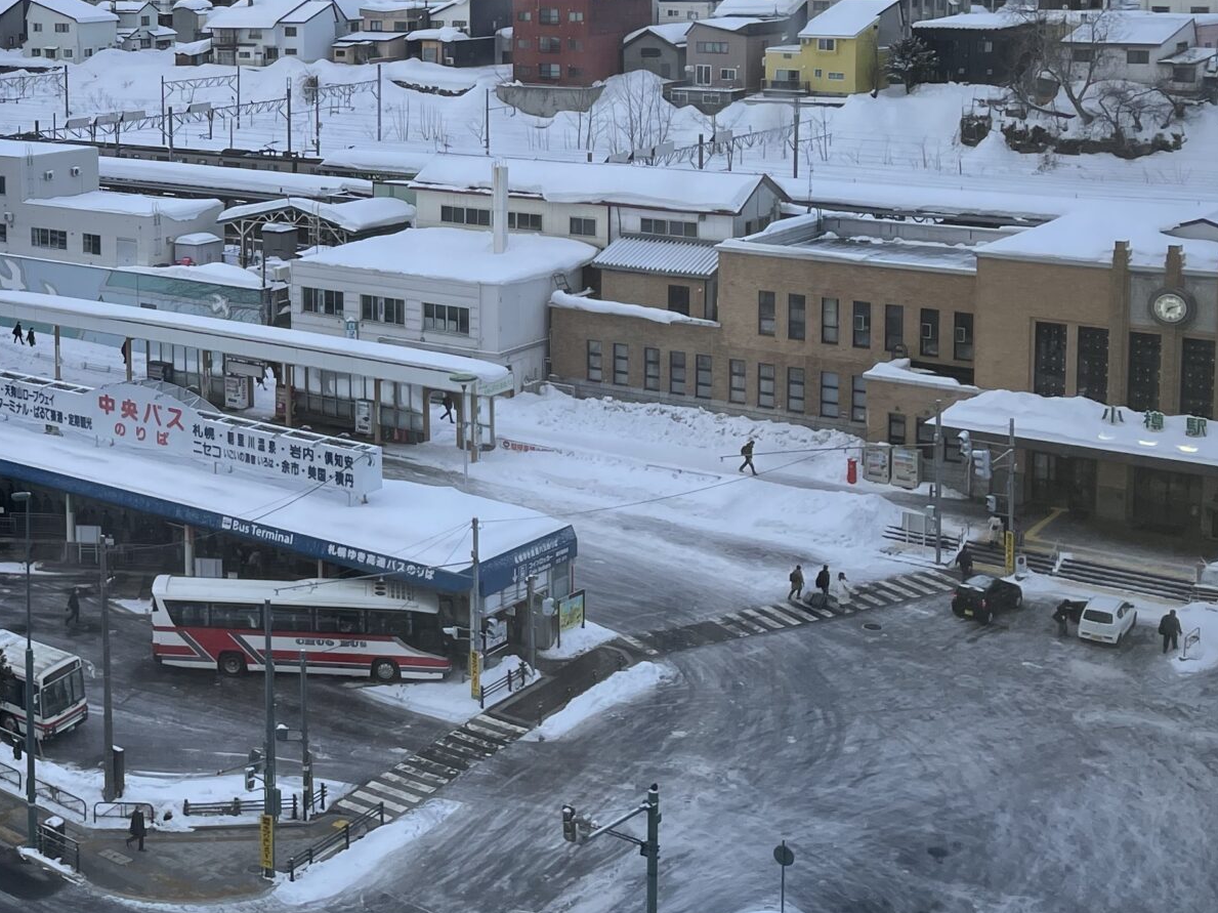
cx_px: 10
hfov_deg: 31.8
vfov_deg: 25.4
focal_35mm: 56
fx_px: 1970
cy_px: 121
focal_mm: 4.2
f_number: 1.6
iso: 32
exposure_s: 1/812
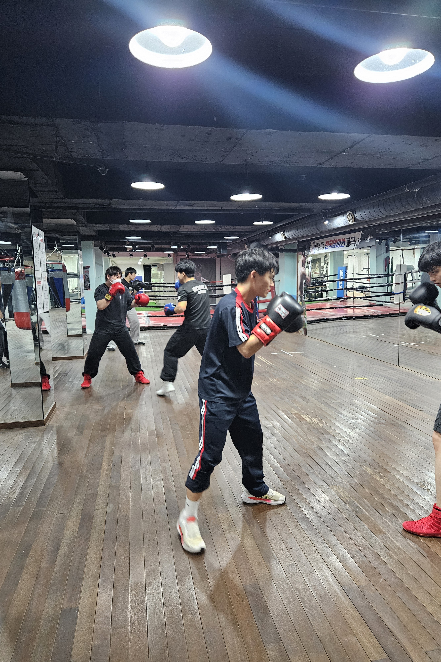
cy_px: 331
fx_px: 441
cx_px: 215
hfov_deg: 53.1
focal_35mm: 24
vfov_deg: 73.7
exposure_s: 1/60
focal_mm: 5.4
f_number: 1.8
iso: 640
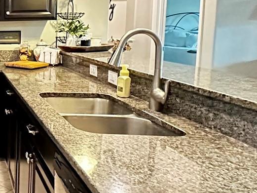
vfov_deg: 33.2
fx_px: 319
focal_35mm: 43
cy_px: 56
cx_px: -86
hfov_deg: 31.9
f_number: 2.2
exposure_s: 1/30
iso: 2000
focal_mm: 2.22
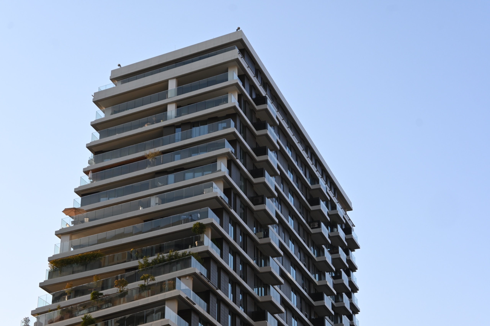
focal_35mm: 75
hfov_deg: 27.0
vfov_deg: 18.2
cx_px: 245
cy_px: 163
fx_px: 1021
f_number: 6.3
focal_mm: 50
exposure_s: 1/250
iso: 160
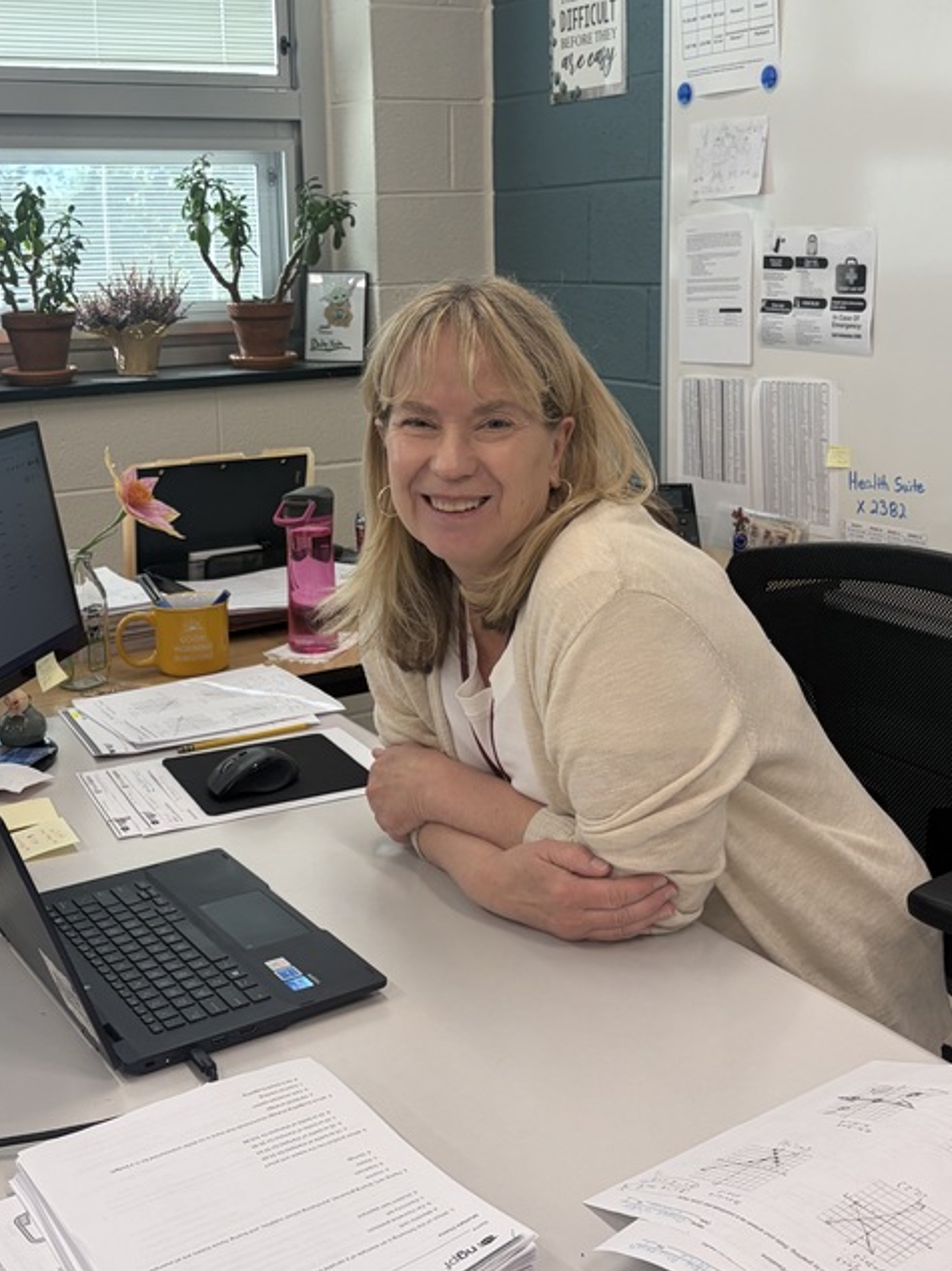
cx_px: 451
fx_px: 1541
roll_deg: +2.1
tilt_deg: -9.4
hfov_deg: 34.3
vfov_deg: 44.7
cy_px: 535
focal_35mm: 42
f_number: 1.6
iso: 50
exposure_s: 1/120
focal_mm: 5.96
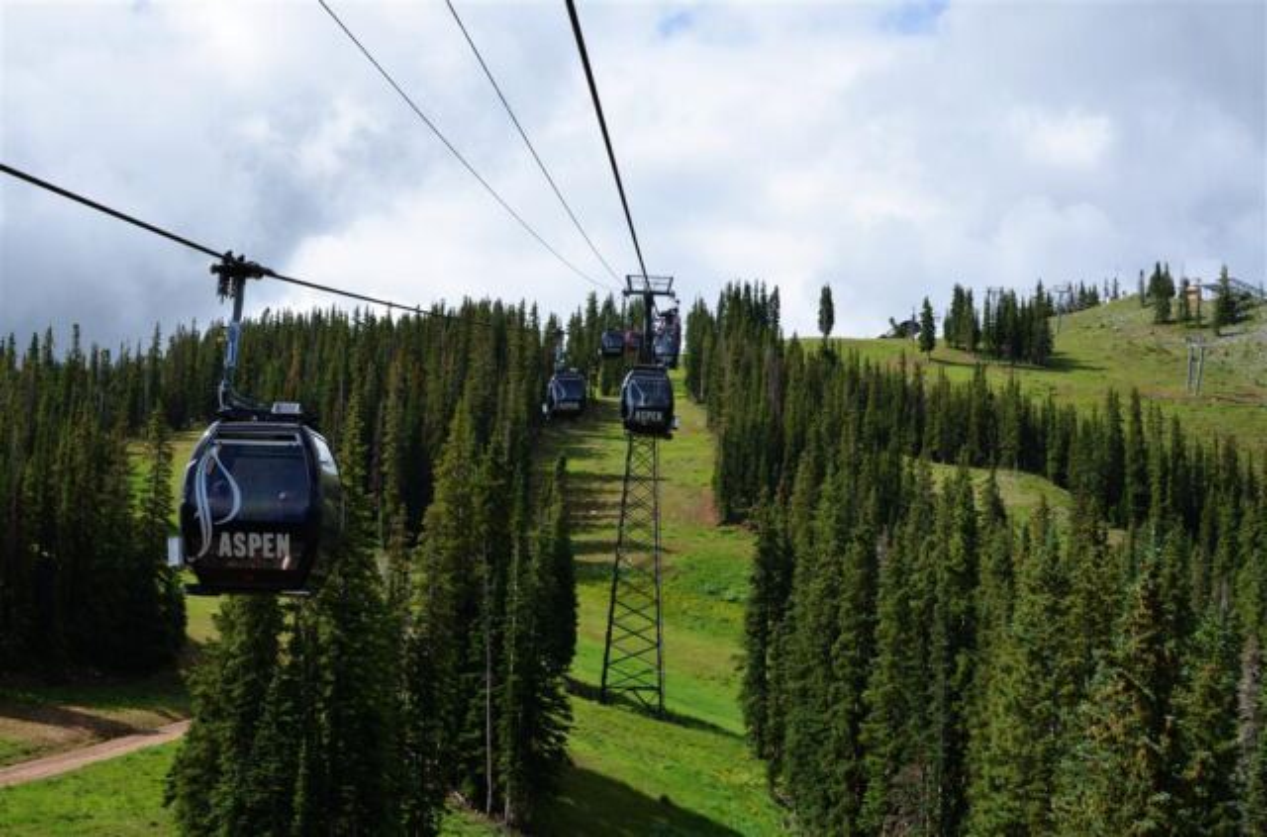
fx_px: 1843
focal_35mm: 52
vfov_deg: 25.6
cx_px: 634
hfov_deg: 37.9
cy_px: 418
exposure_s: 1/250
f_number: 8
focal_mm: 35
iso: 100
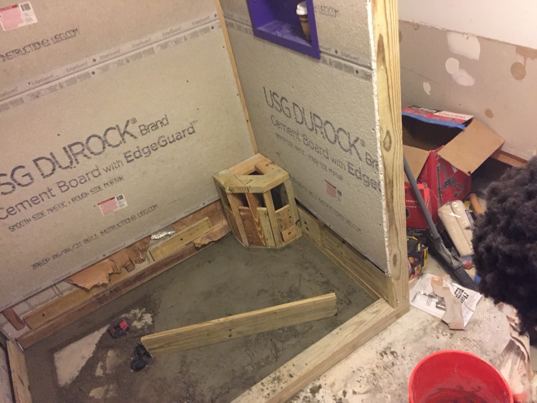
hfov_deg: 61.7
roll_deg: +13.6
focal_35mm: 29
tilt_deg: -36.7
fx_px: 450
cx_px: 268
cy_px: 202
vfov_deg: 48.2
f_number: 2.2
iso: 320
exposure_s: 1/15
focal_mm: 4.15
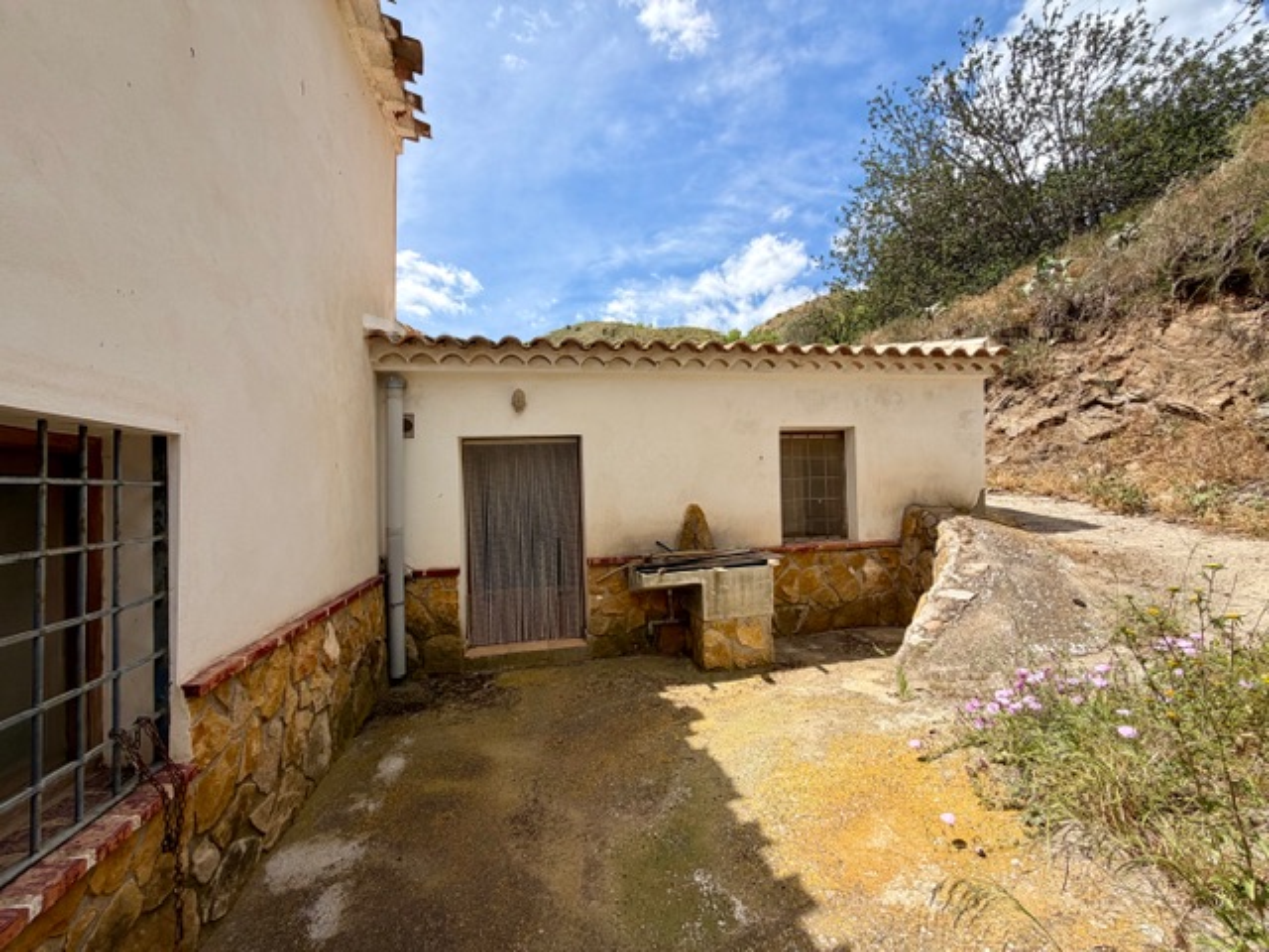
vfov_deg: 85.7
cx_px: 634
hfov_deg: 102.1
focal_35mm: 14
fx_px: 513
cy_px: 476
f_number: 2.2
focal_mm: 2.22
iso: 25
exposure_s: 1/770
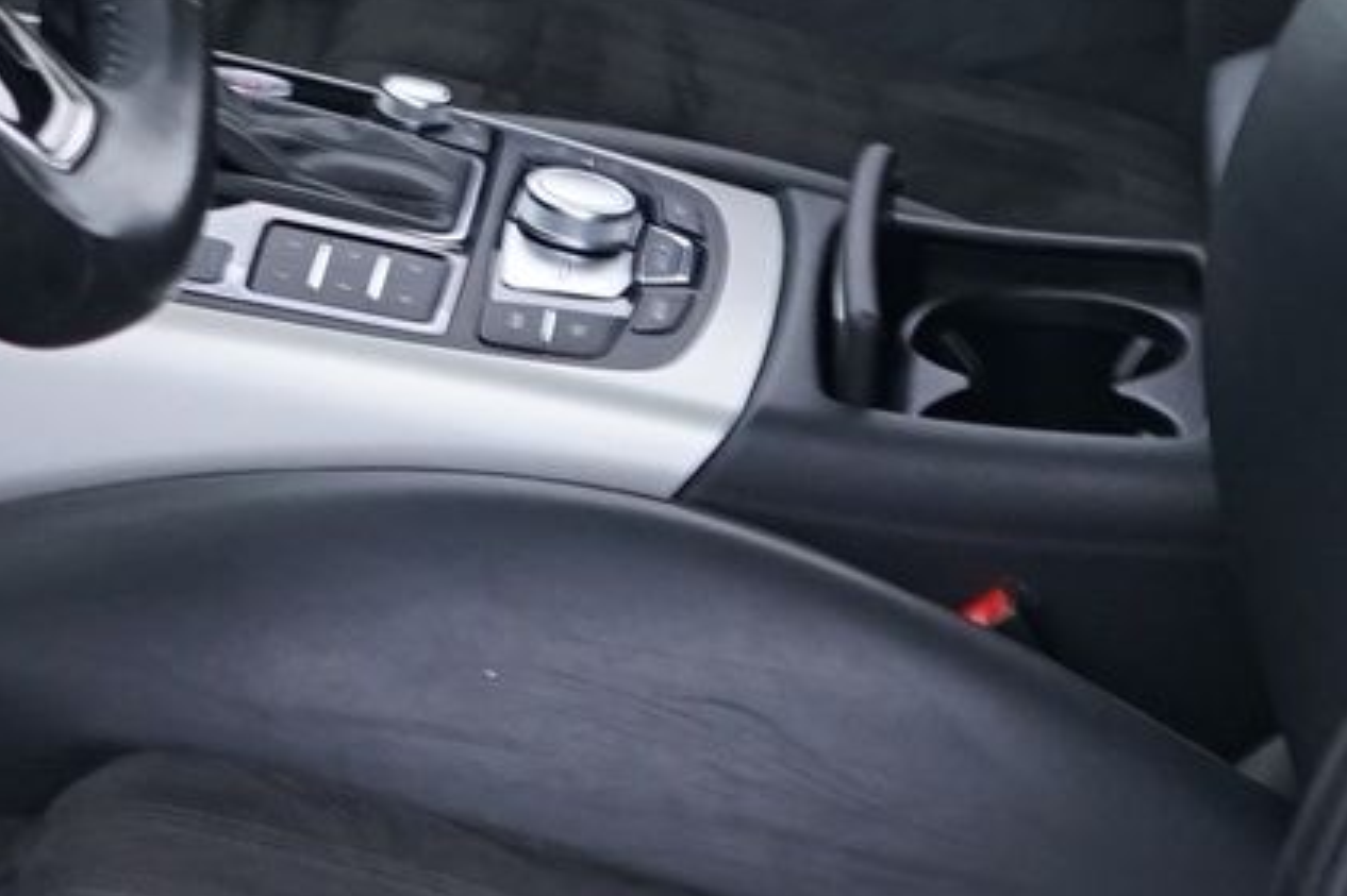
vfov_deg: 8.2
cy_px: -222
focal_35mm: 166
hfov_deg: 12.4
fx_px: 6208
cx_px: 741
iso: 1000
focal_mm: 28
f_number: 3.5
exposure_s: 1/13
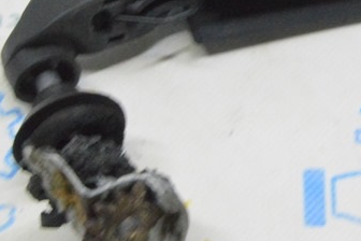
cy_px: -20
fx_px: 1374
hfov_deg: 14.8
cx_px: 326
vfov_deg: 9.9
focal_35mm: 137
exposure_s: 1/20
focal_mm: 30
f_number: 20
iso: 6400
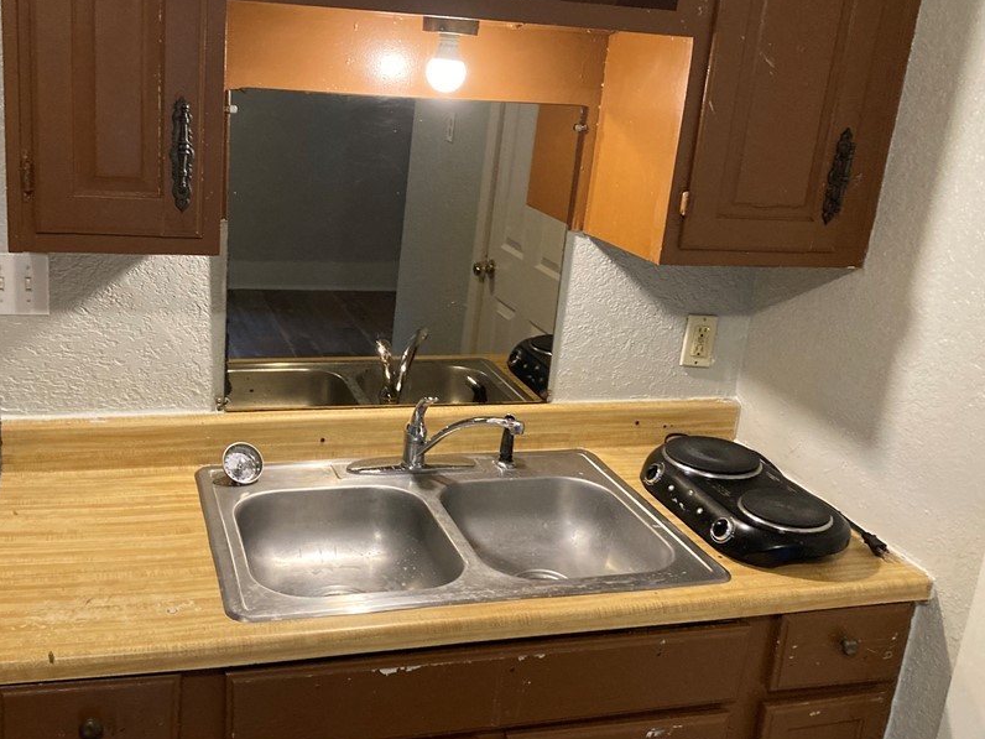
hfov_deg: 50.9
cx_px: 372
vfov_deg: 39.7
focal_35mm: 36
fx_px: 1024
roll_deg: -5.2
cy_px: 360
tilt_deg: -15.8
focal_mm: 3.99
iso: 250
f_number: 1.8
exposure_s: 1/40
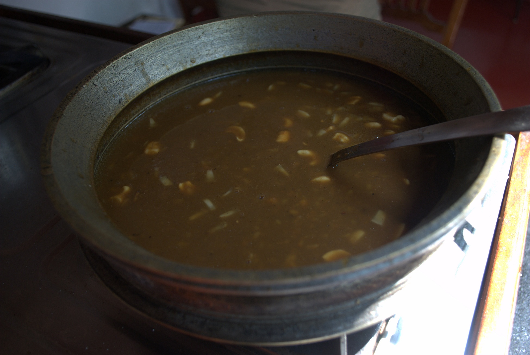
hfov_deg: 61.8
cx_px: 265
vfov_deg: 43.8
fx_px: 442
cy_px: 178
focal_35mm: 30
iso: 200
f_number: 4.5
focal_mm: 20
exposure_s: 1/80
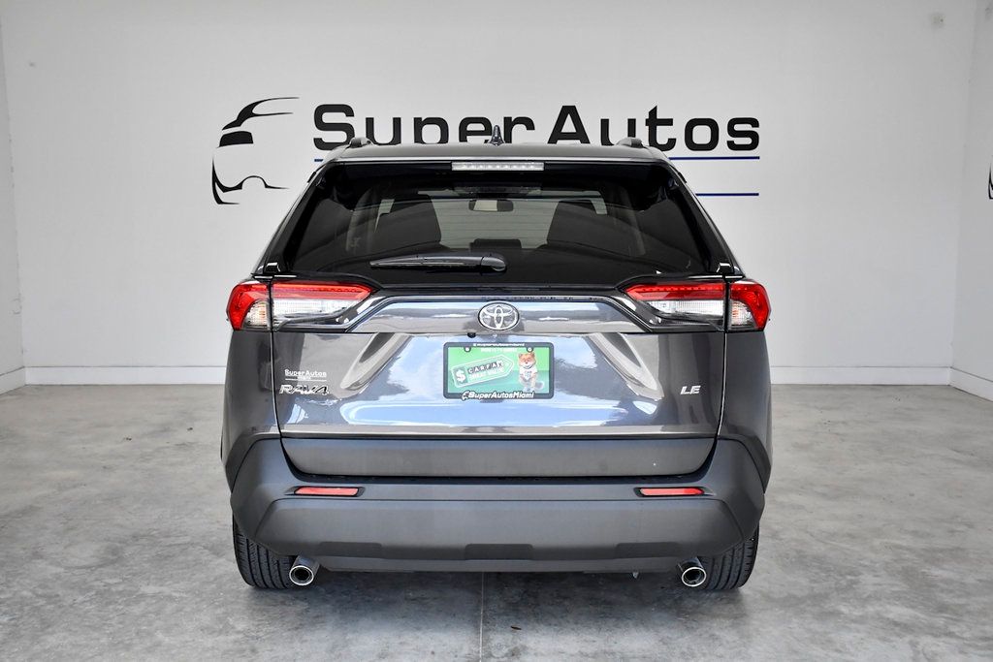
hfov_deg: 49.5
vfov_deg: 34.2
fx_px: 1076
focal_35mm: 39
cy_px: 331
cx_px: 496
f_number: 5.6
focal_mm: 26
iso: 2000
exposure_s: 1/1600
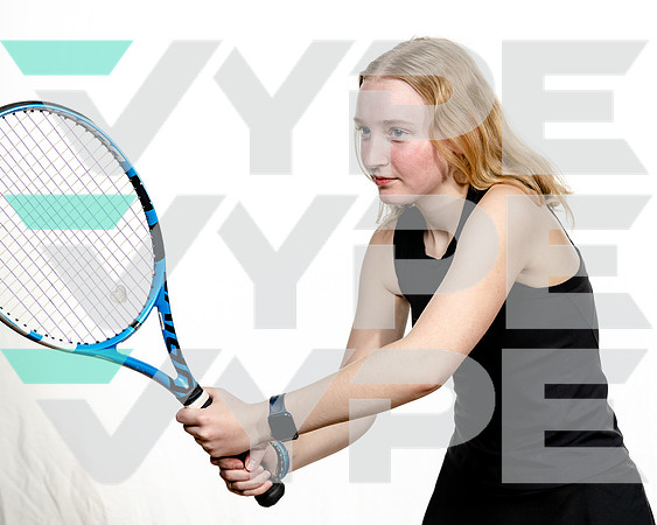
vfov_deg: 18.2
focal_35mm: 84
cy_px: 266
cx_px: 328
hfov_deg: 22.6
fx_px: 1641
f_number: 8
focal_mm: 68
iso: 160
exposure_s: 1/250
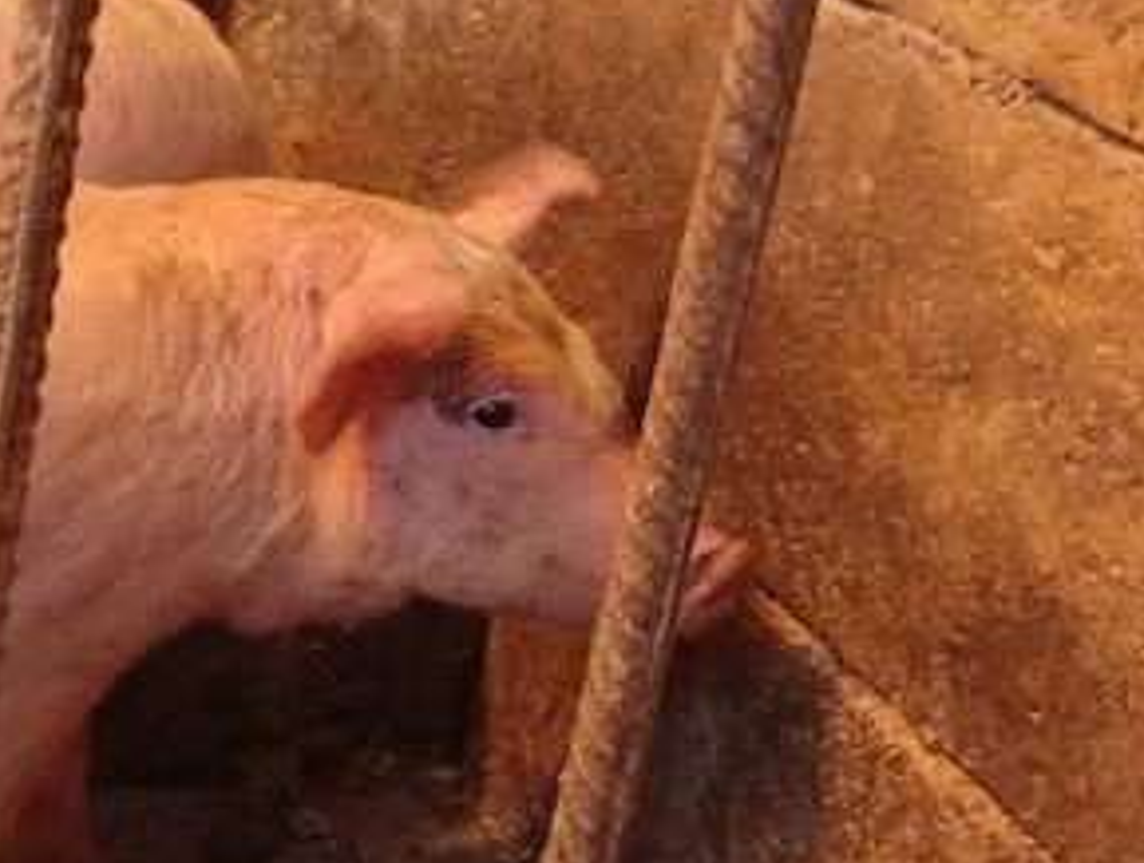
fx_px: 2981
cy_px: 303
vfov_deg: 16.4
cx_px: -724
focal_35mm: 90
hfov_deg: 18.4
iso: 1848
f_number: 1.8
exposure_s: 1/16.7
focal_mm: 3.96
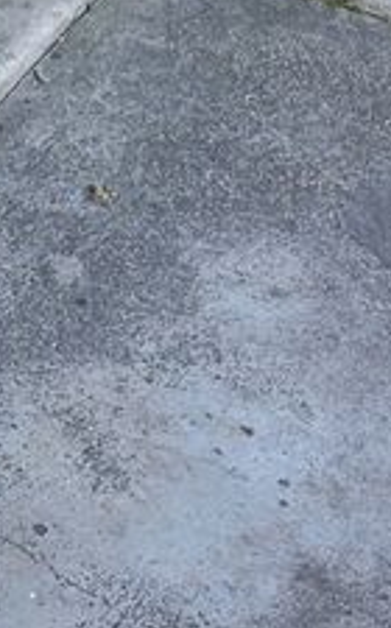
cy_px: -106
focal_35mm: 118
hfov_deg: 9.0
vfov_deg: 17.0
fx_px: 2018
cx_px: -785
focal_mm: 4.6
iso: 50
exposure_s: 1/50
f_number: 1.8
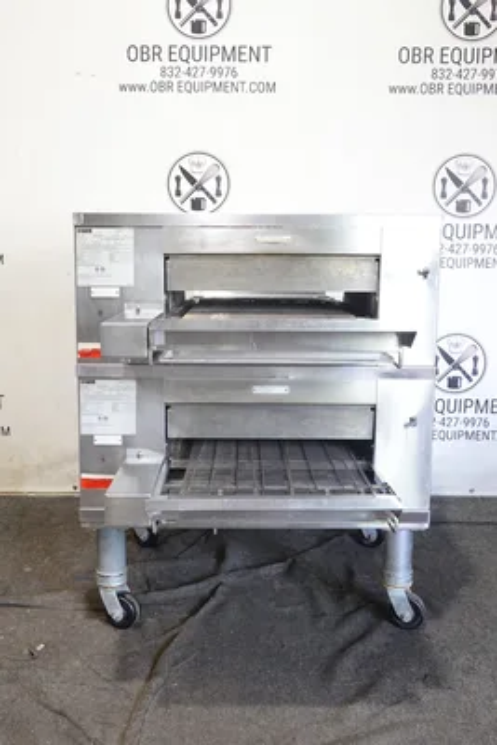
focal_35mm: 38
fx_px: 786
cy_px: 372
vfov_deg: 50.7
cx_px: 248
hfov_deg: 35.1
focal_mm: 14.12
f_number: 3.5
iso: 1000
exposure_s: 1/40
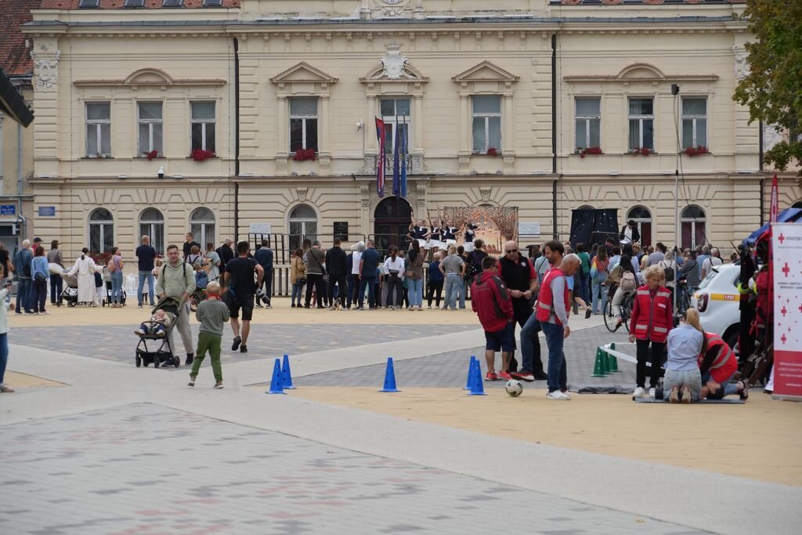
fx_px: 3832
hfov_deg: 11.9
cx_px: 401
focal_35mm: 172
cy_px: 268
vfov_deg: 8.0
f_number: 10
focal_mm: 172
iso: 200
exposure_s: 1/200
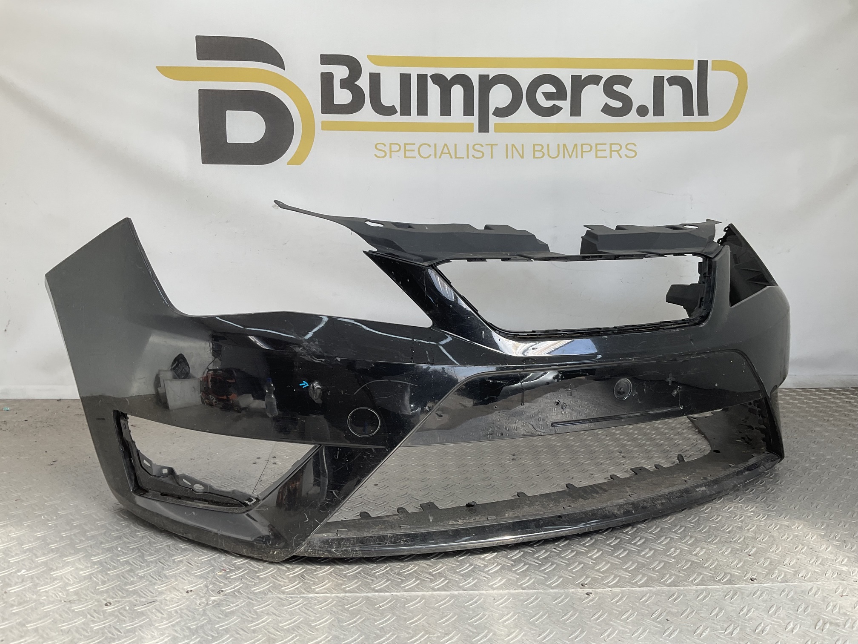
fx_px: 719
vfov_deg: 48.2
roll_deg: -1.3
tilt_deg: -12.1
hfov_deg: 61.7
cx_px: 429
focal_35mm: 29
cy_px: 322
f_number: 1.8
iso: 16
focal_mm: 3
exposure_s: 1/318
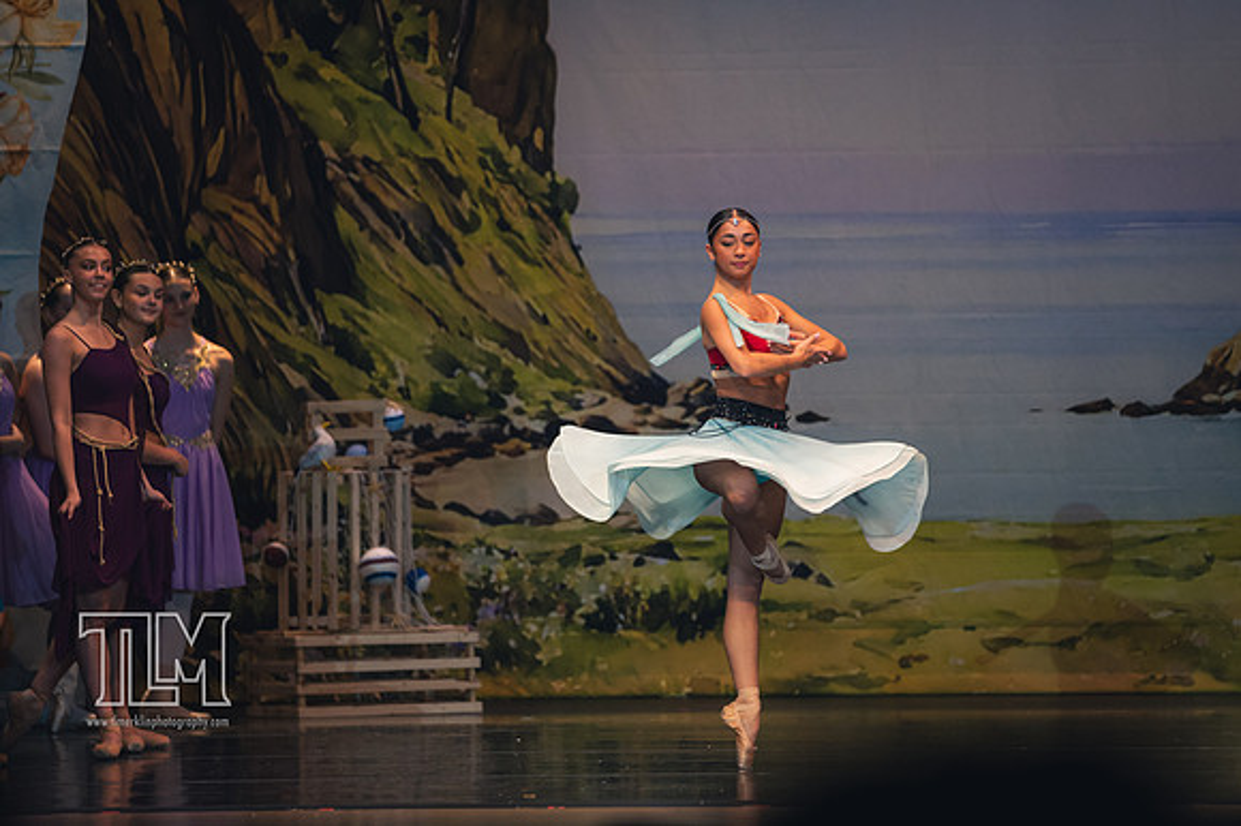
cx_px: 620
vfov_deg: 5.2
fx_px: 9026
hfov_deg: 7.9
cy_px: 413
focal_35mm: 262
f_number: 2.8
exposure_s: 1/500
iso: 640
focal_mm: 175
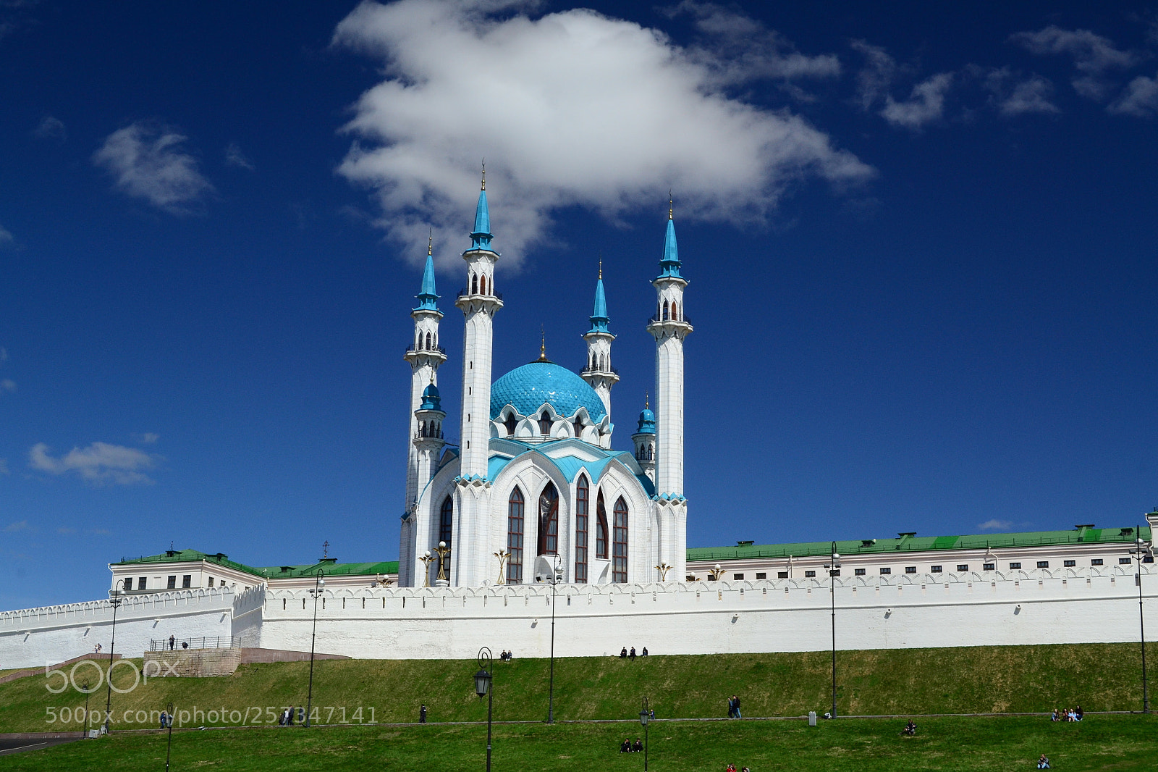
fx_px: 1544
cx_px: 579
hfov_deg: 41.1
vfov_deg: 28.1
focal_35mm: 48
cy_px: 386
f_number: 13
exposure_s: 1/250
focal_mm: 32
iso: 400
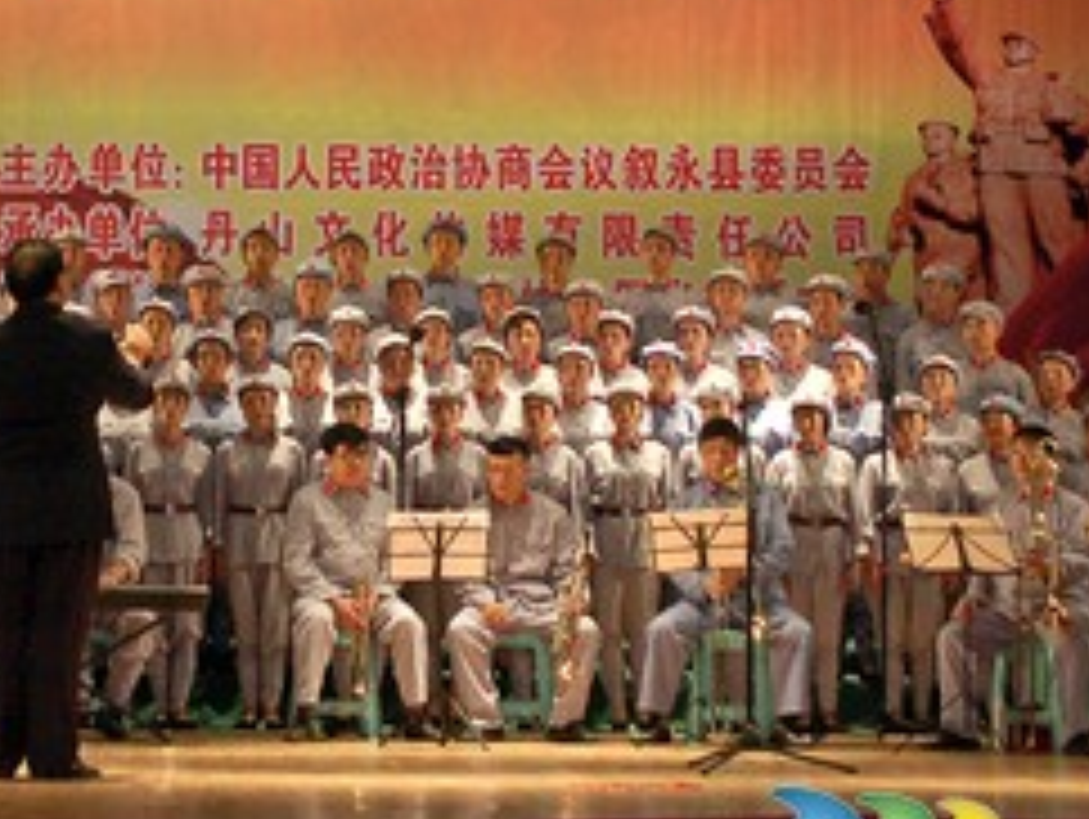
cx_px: 225
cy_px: 243
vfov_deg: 14.6
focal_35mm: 101
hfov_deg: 19.2
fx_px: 3181
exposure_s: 1/80
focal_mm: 34
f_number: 5.6
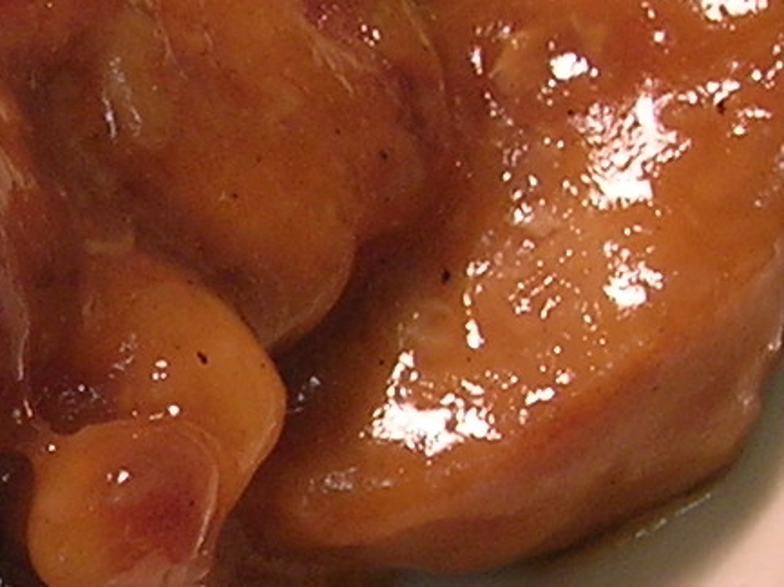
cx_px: -273
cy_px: 442
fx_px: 4549
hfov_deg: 9.6
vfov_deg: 7.4
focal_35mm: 201
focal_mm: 6.4
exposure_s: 1/8.2
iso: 50
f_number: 3
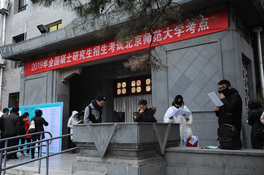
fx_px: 264
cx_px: 132
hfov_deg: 53.2
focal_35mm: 36
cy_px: 88
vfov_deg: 36.8
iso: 2000
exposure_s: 1/80
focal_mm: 36
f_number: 2.8
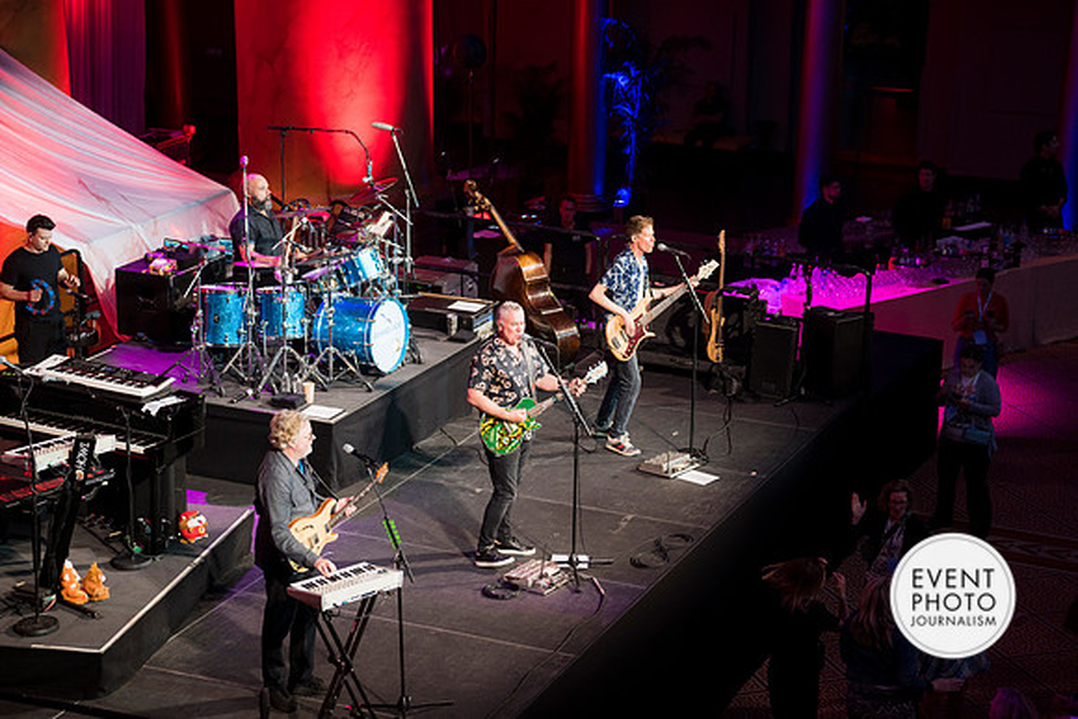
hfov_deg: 24.7
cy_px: 360
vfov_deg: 16.6
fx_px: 2461
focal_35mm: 82
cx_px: 539
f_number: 2.8
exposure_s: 1/160
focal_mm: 78
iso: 720
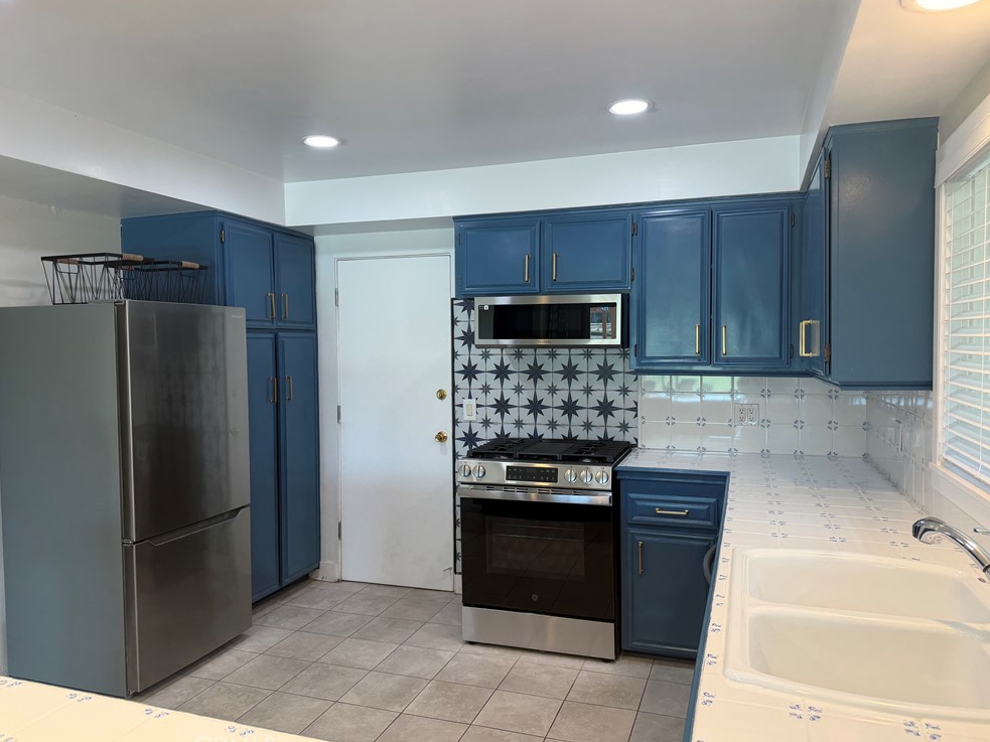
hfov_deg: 69.4
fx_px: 715
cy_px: 374
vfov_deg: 54.9
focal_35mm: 25
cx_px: 490
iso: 125
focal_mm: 6.76
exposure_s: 1/120
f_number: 1.78
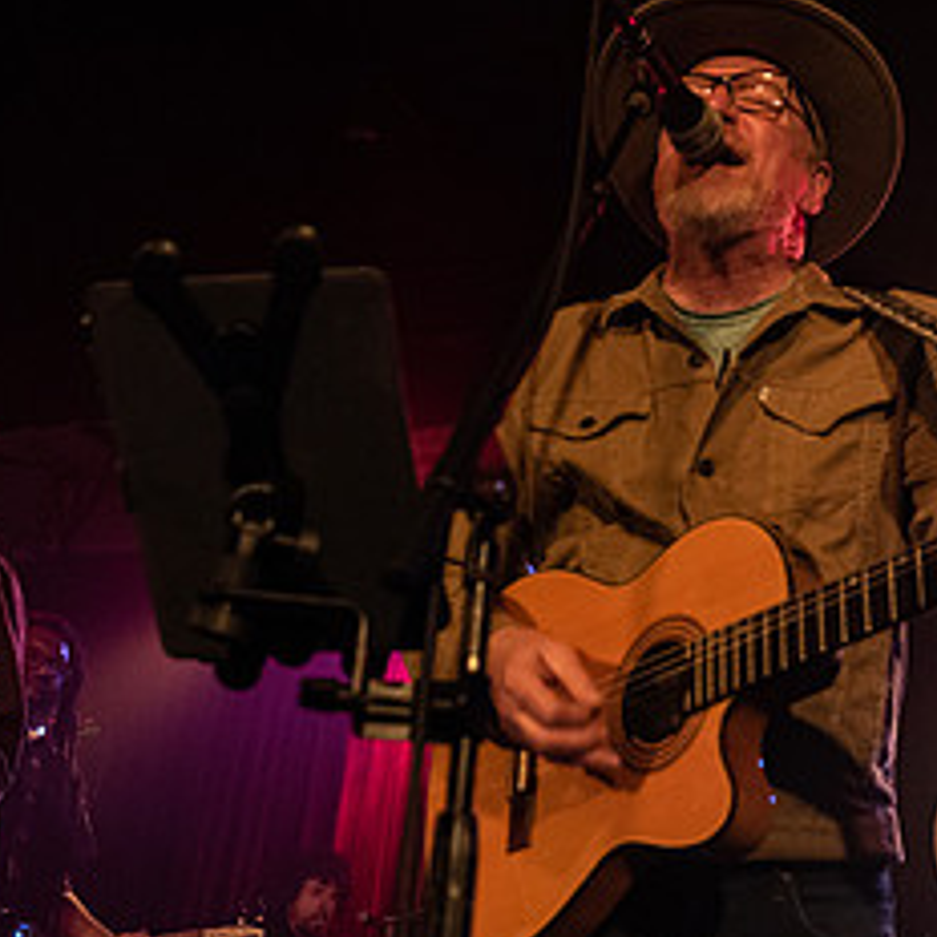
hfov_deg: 33.2
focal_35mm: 51
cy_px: 519
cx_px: 594
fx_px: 1562
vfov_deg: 33.4
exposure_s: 1/100
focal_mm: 24
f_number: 3.2
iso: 2500
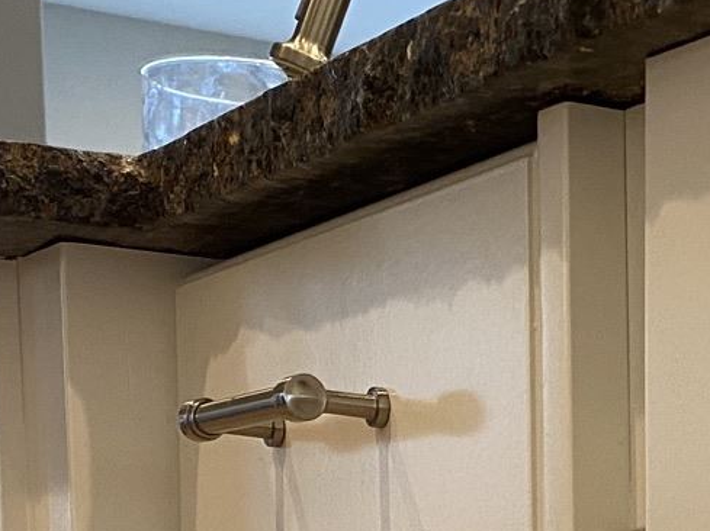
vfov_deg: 12.3
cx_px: 942
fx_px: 2234
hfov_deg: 16.9
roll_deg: -0.8
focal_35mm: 109
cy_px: 1004
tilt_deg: -9.1
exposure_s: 1/60
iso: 200
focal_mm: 4.25
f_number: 1.8
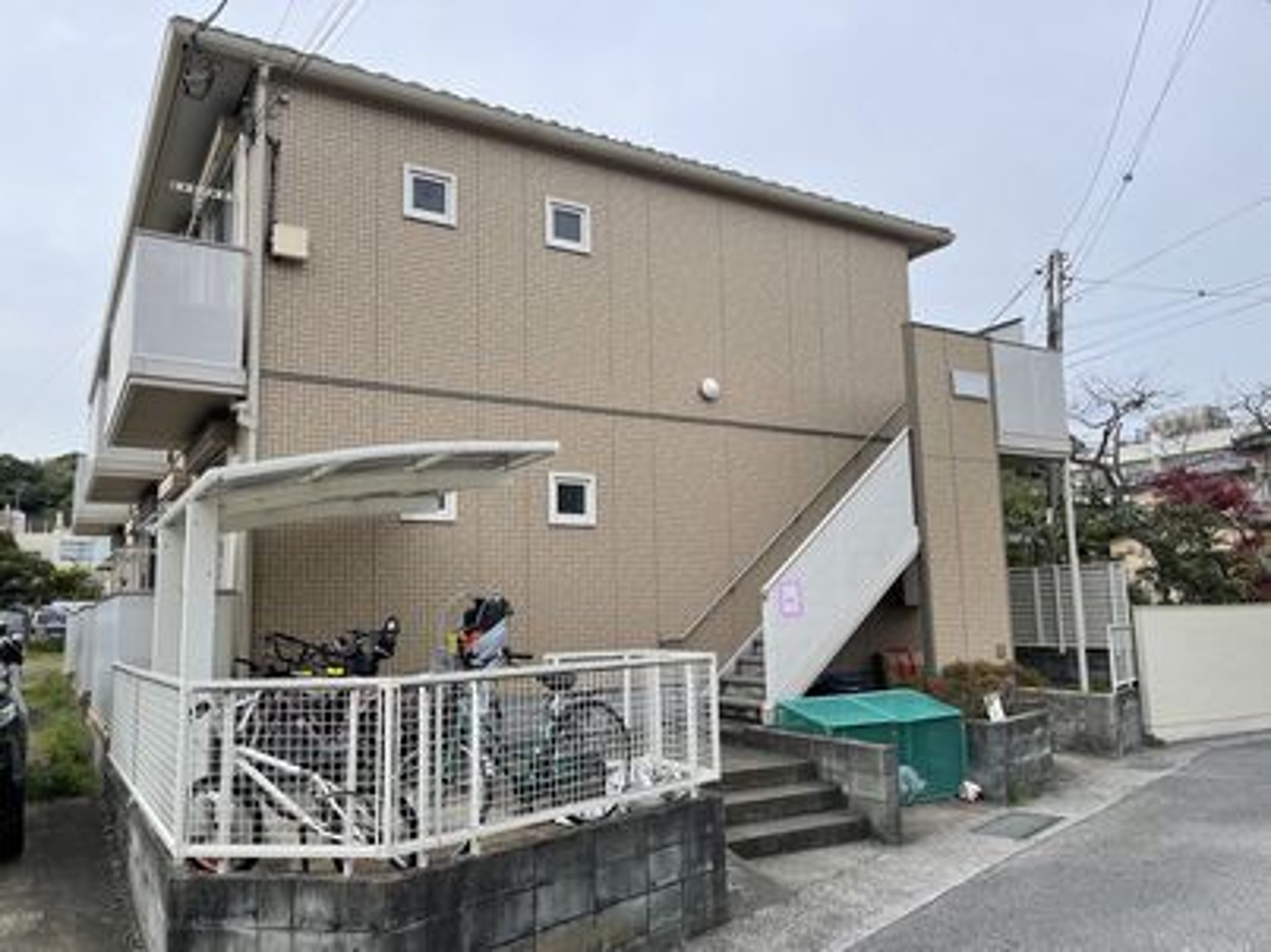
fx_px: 918
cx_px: 636
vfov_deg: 54.9
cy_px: 476
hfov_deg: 69.4
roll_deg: +1.6
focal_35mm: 25
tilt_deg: +7.2
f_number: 1.6
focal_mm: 5.1
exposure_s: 1/1912
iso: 32
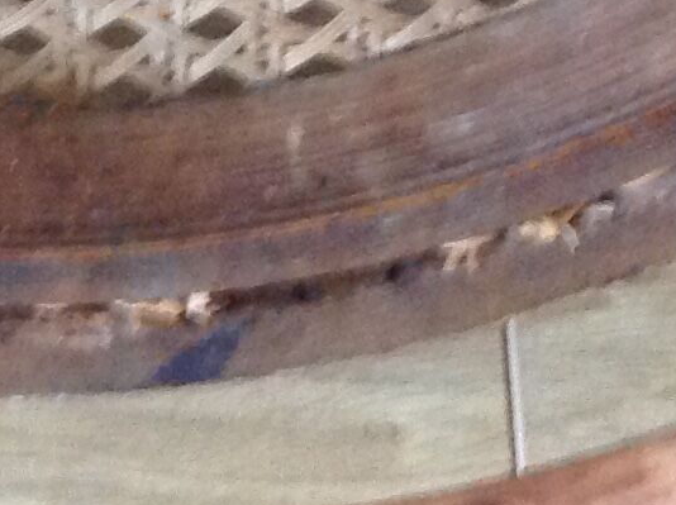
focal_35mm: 170
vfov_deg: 8.6
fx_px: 3315
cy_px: -77
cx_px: -144
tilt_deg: -84.1
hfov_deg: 11.4
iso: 320
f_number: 2.4
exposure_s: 1/15
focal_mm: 4.28
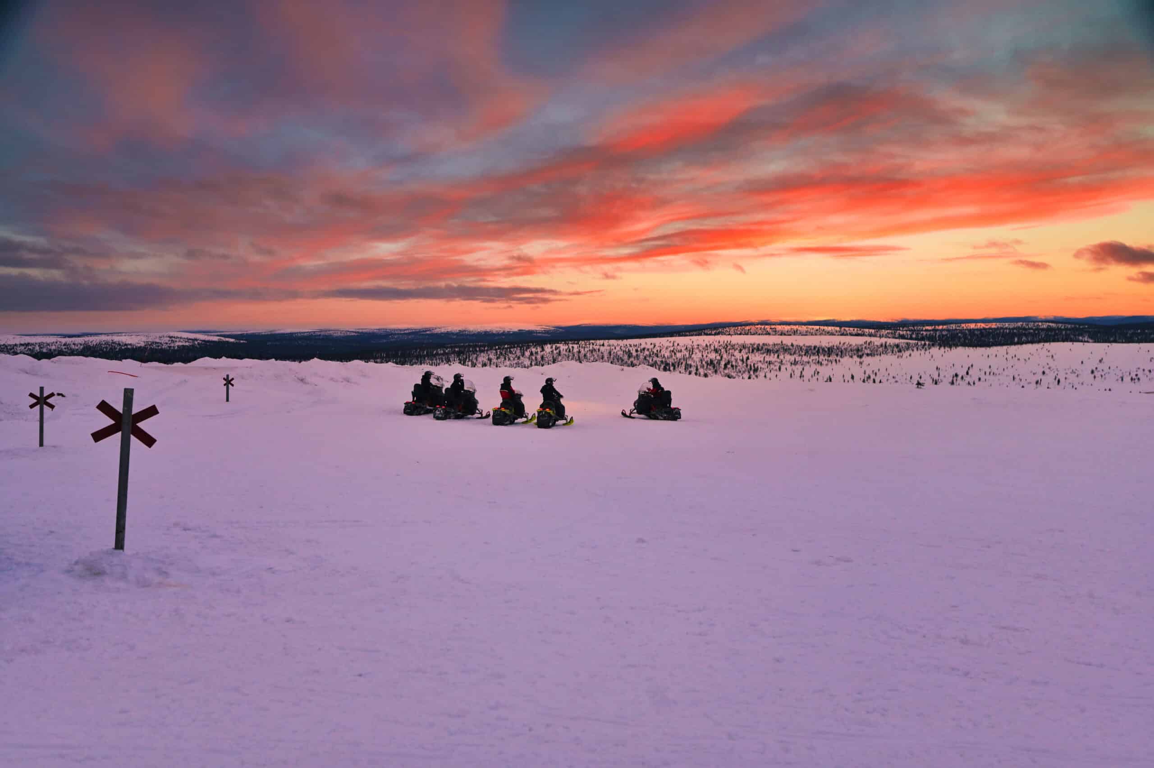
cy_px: 384
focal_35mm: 35
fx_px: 1121
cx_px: 577
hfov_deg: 54.5
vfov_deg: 37.8
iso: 400
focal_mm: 35
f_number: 4
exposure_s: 1/125
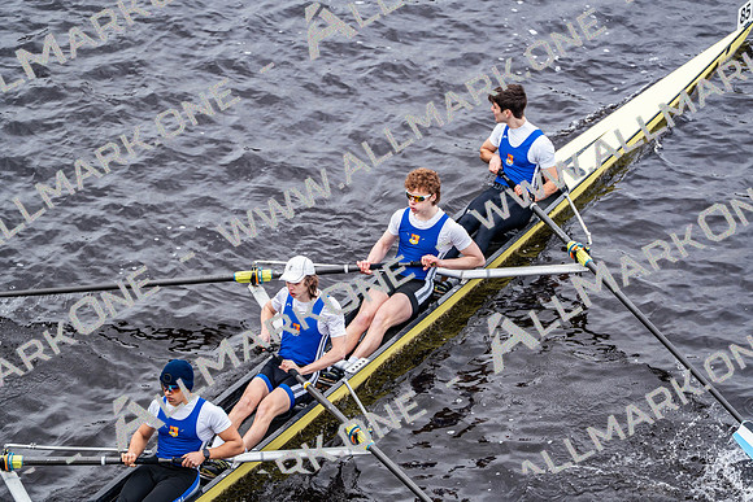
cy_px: 251
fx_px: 4184
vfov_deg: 6.9
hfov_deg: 10.3
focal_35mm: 200
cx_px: 376
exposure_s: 1/2000
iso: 400
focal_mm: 200
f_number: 2.8
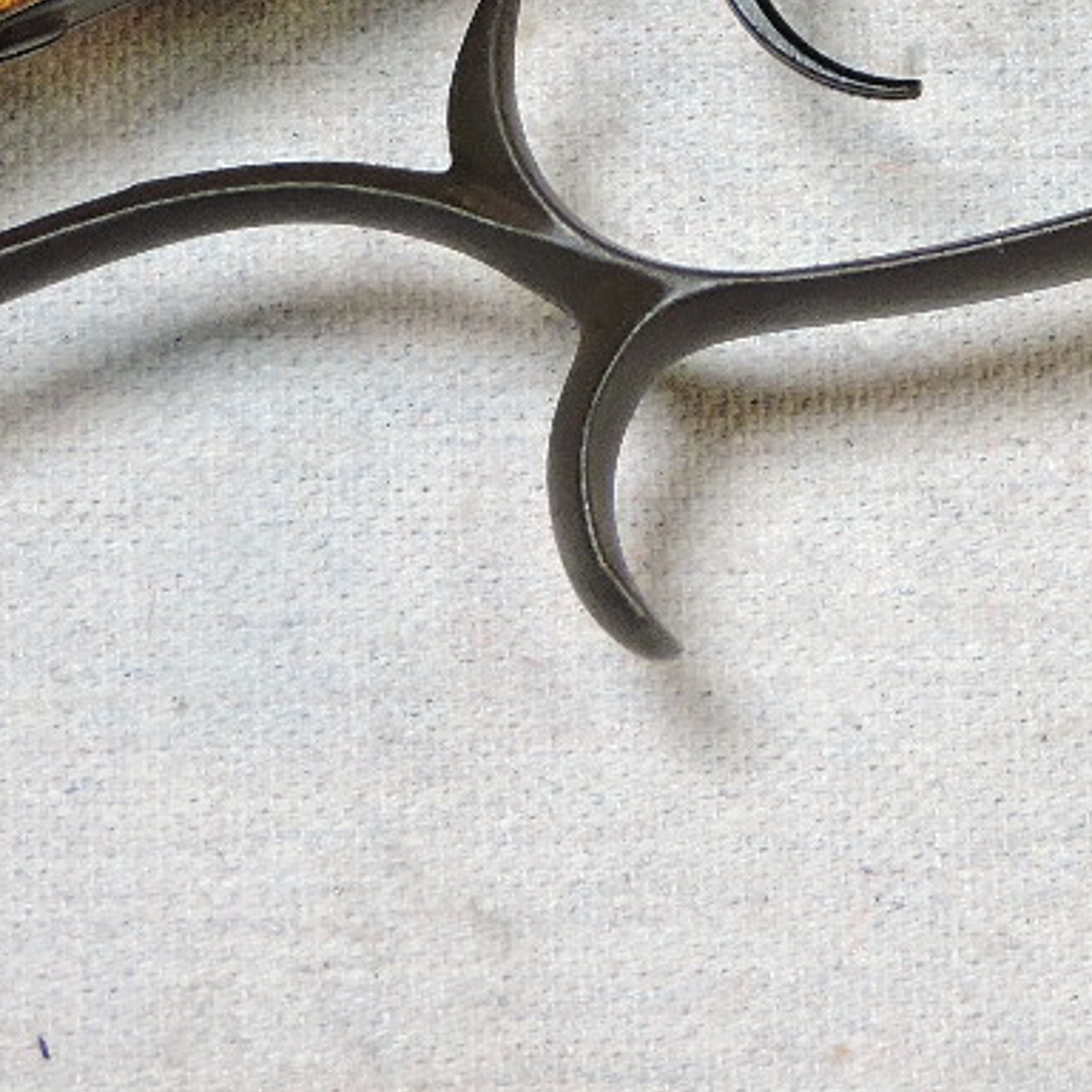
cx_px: 1556
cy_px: -492
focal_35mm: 221
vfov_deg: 7.8
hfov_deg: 7.8
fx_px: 7888
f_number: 3.7
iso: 200
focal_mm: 10.7
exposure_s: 1/60
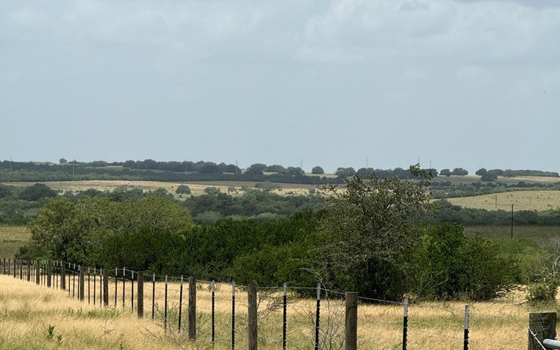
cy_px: 326
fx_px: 2609
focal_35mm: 171
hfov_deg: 12.2
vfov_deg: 7.6
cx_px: 279
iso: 50
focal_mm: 15.66
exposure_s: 1/2024
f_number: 2.8
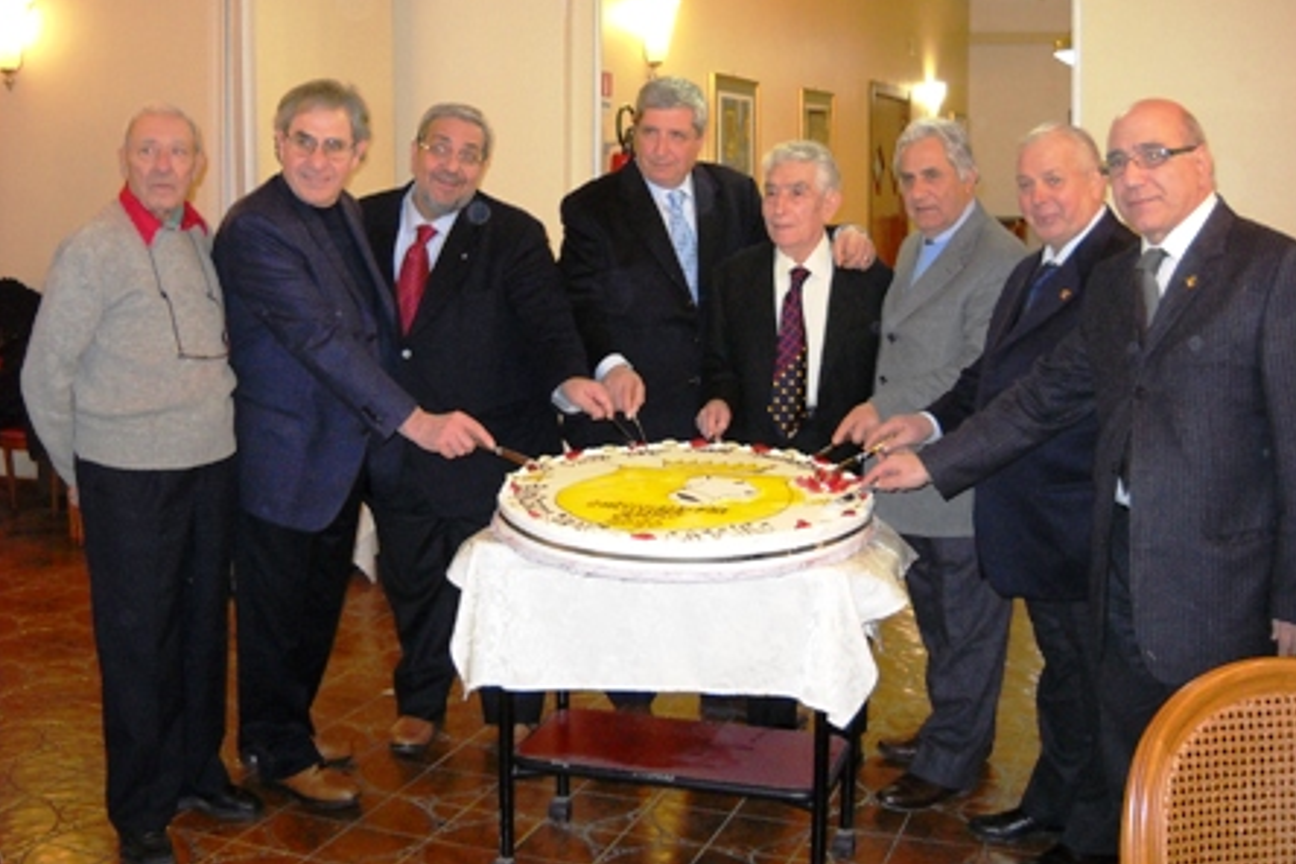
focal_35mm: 43
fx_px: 1548
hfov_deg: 45.4
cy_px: 377
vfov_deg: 31.2
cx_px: 651
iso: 400
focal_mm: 6.72
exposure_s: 1/30
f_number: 3.1
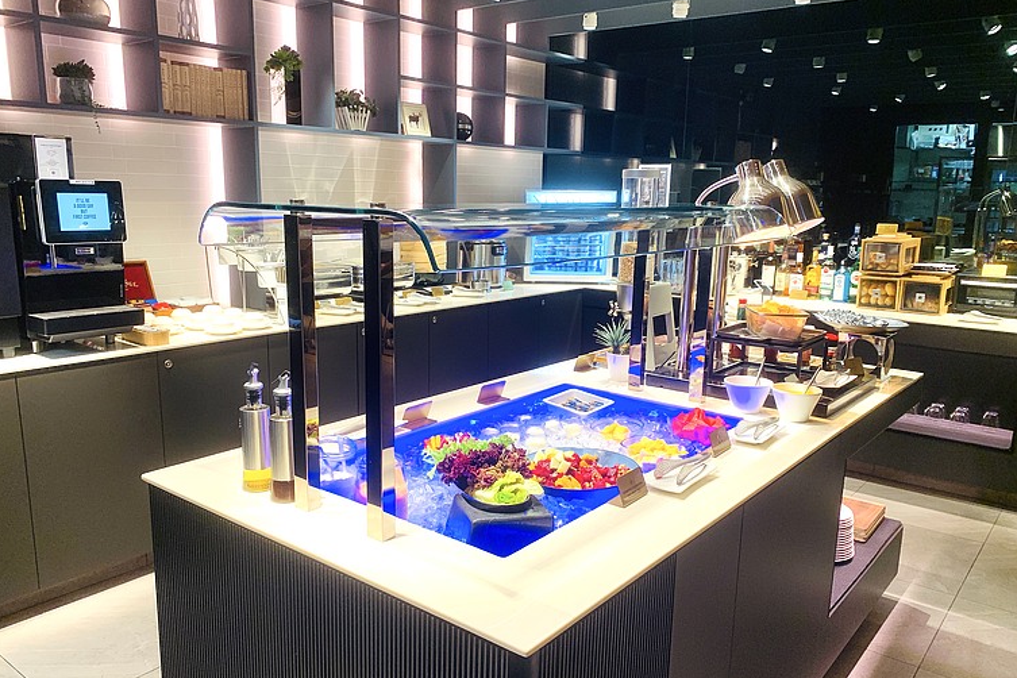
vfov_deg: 46.3
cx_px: 497
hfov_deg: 65.5
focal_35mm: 28
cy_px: 373
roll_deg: -0.4
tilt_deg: -11.8
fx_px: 791
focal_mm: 4.25
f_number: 1.8
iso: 64
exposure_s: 1/61
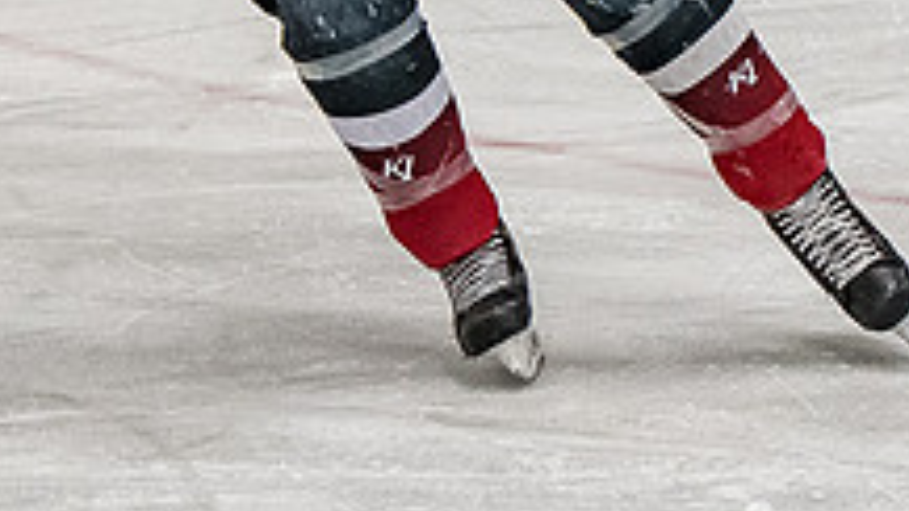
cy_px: -283
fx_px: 12363
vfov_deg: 2.4
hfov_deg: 4.2
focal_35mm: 513
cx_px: 113
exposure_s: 1/800
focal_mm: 78
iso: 1600
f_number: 3.5
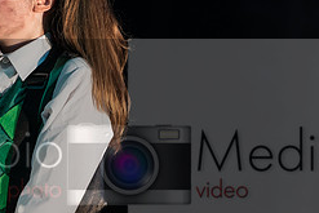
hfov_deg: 3.5
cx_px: 178
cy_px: 154
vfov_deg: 2.3
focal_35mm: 591
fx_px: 5240
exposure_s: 1/125
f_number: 2.8
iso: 250
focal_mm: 200
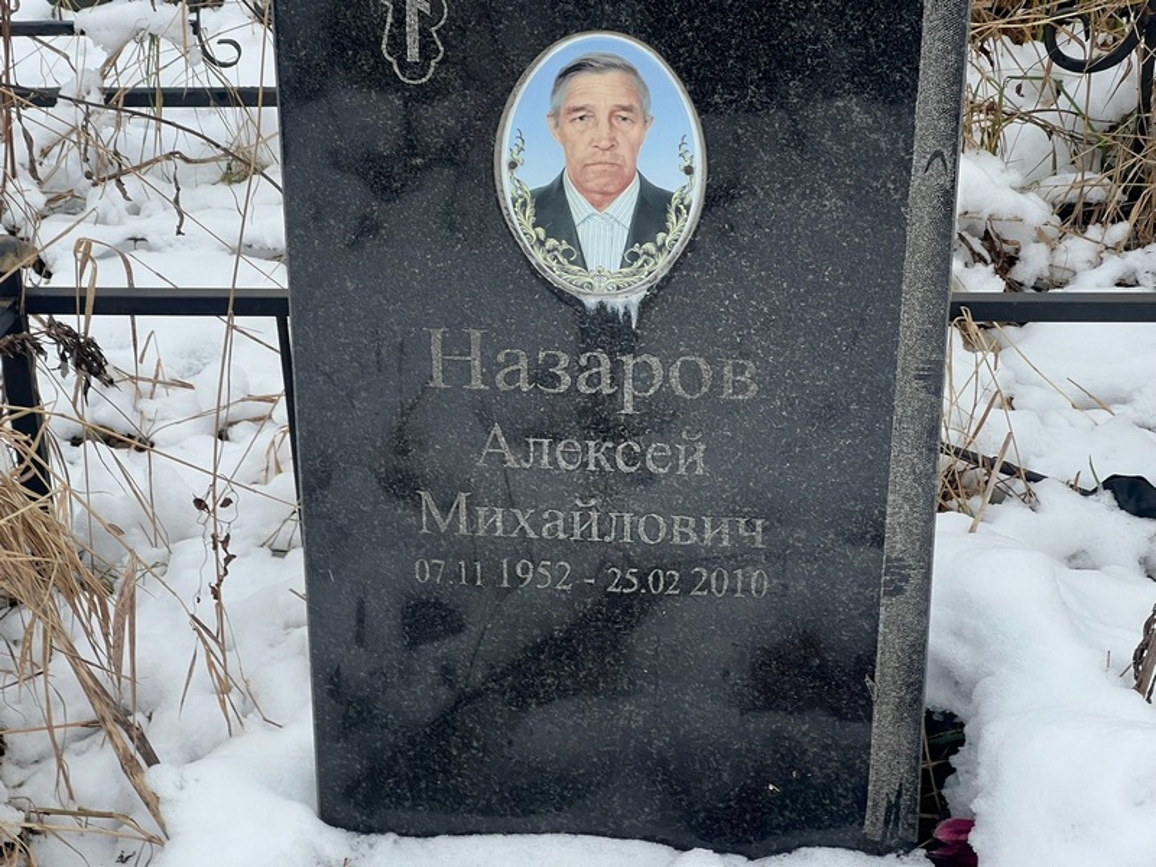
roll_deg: +0.8
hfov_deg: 25.3
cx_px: 578
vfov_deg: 19.1
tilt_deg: -25.8
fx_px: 2571
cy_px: 434
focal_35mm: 77
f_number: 2.8
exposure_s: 1/99
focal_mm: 9
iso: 80
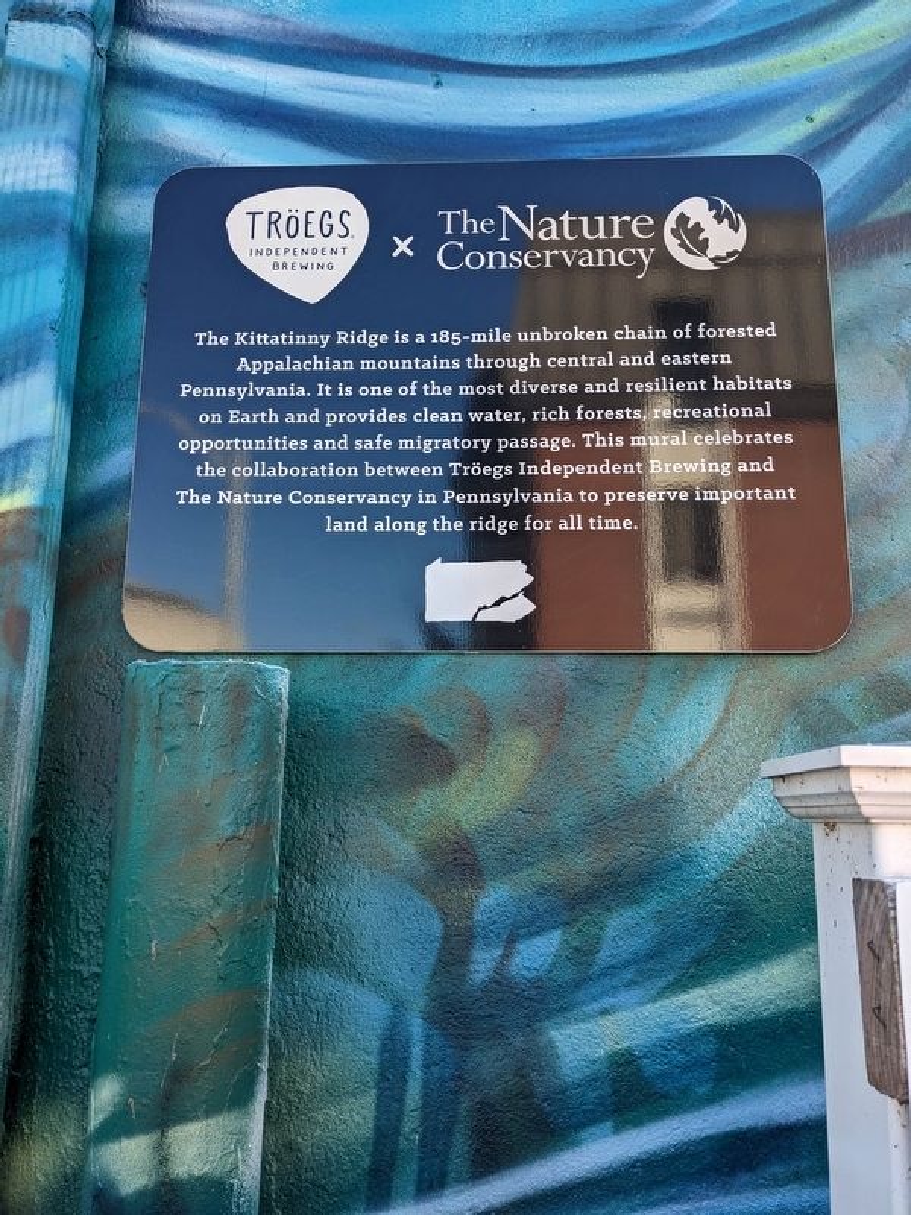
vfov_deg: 65.3
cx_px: 456
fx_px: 947
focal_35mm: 27
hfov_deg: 51.4
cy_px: 608
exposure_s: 1/509
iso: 54
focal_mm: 4.38
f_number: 1.73
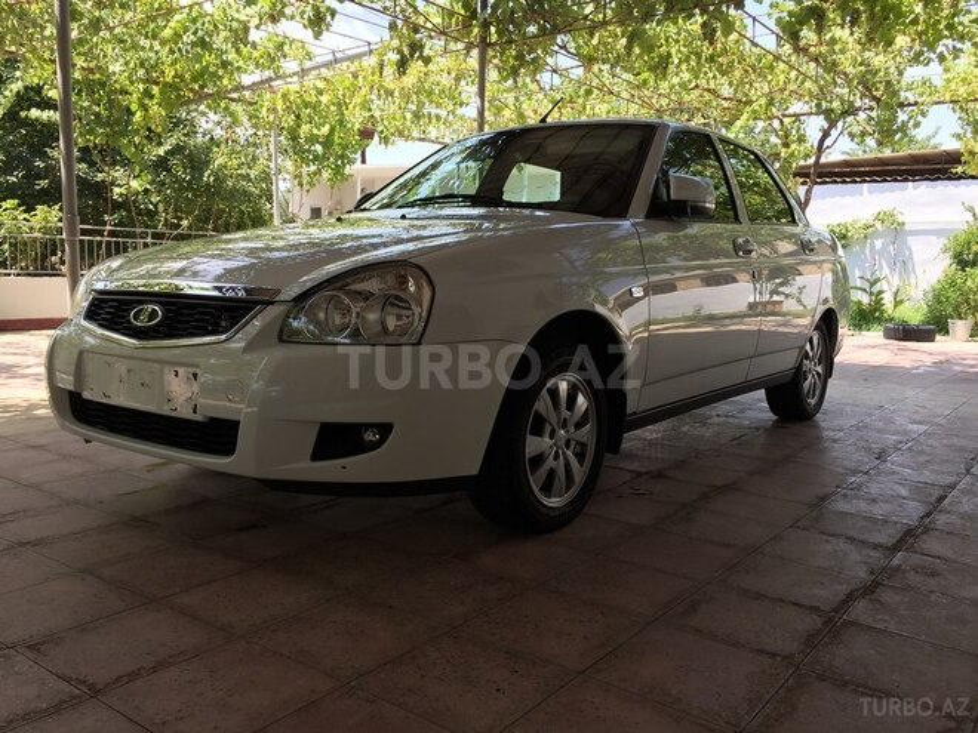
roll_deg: -2.9
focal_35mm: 29
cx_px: 489
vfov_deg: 48.2
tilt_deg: -6.4
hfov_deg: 61.7
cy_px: 366
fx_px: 819
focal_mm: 4.15
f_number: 2.2
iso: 32
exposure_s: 1/449
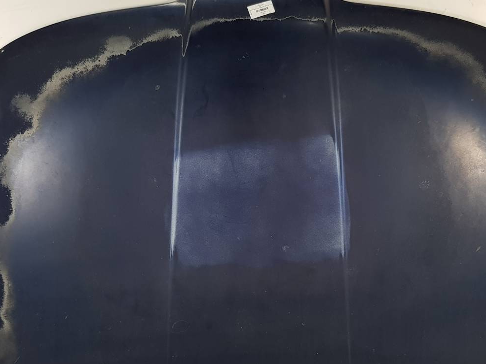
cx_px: 267
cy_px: 227
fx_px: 534
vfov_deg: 37.5
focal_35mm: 38
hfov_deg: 48.9
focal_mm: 4.2
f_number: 1.7
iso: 64
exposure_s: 1/100
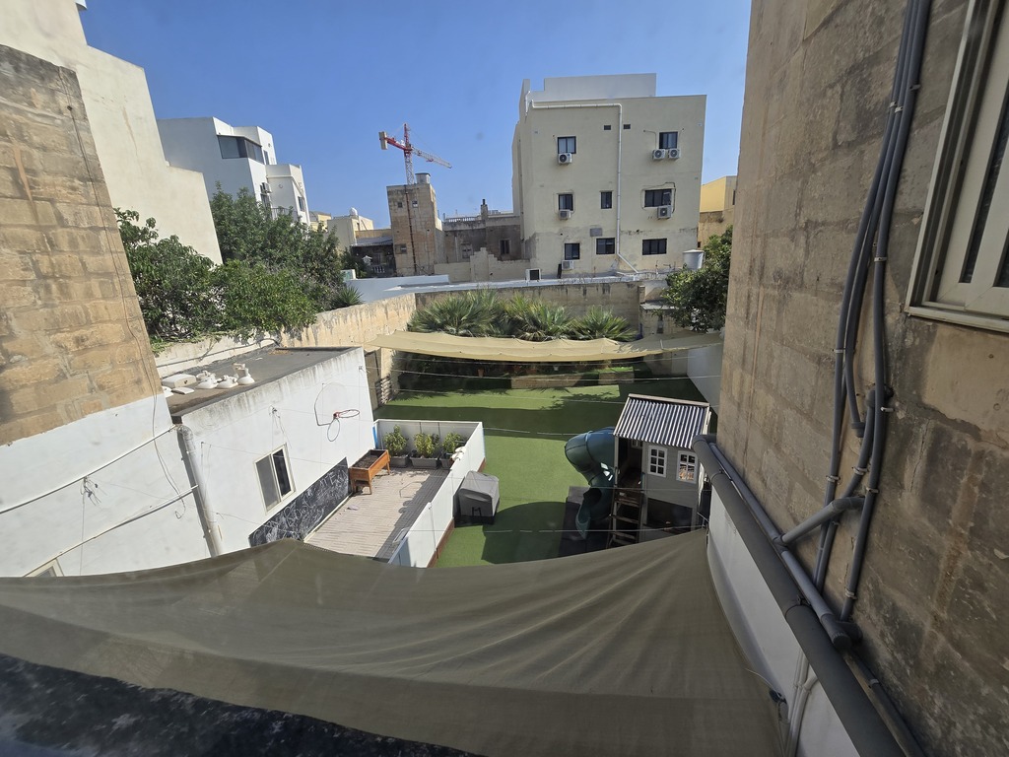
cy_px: 378
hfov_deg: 106.2
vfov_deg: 89.9
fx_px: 379
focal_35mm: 13
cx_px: 504
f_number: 2.2
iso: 50
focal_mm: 2.2
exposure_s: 1/2417
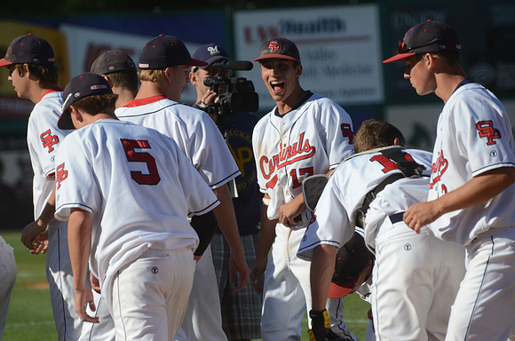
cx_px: 258
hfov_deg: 6.3
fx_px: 4710
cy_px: 170
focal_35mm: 330
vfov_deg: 4.1
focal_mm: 220
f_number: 5.3
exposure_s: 1/8000
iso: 1000
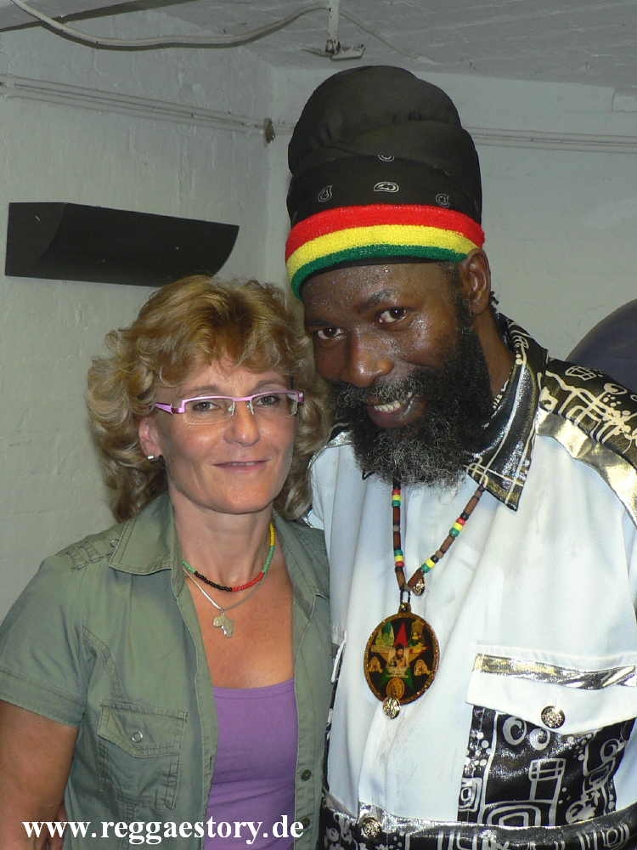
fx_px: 859
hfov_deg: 40.7
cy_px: 425
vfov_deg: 52.6
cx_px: 318
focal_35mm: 35
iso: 100
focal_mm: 6
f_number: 2.8
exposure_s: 1/60
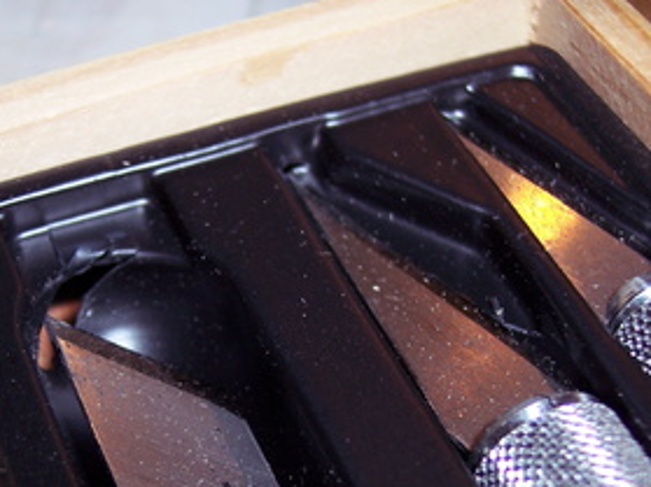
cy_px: 367
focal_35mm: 70
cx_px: 189
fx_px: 1316
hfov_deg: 27.5
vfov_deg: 20.8
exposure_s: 1/60
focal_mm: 8
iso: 100
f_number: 2.8
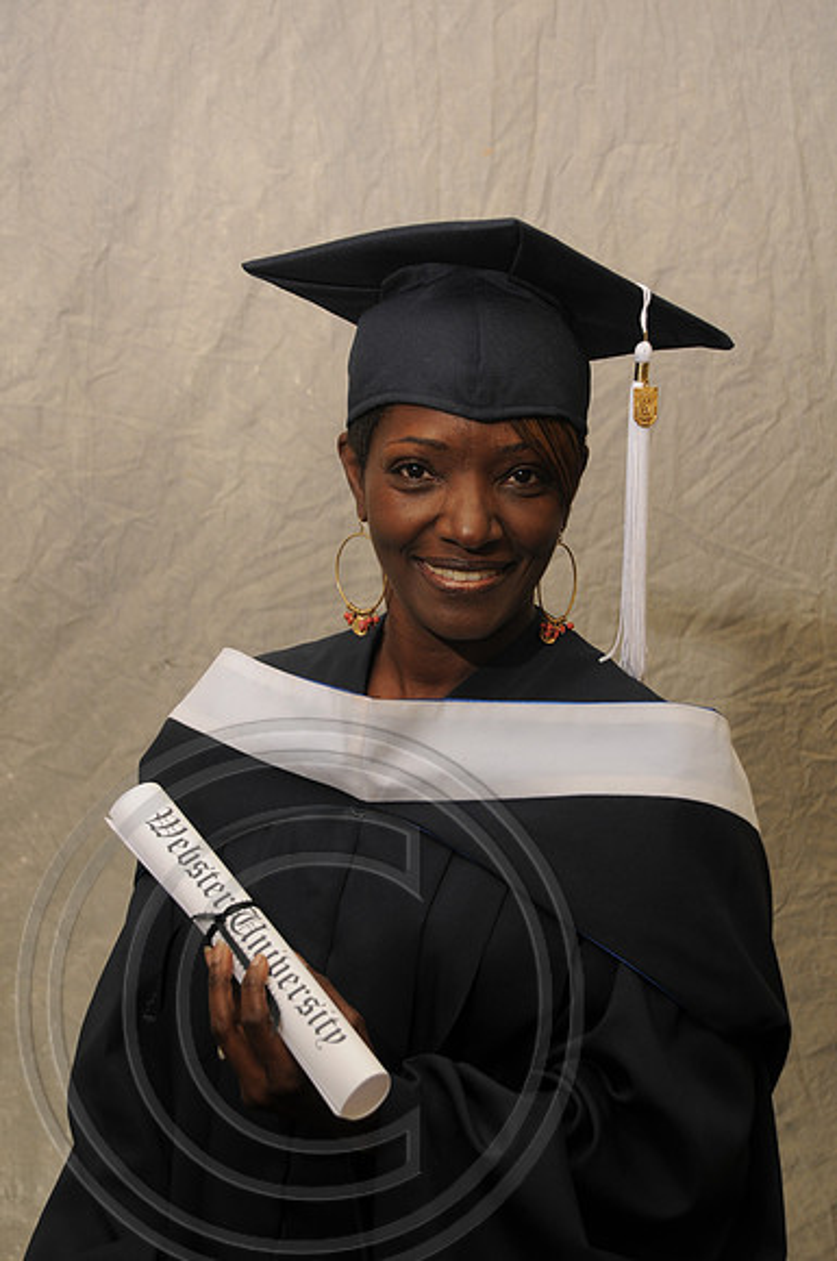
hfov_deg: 17.4
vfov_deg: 26.0
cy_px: 630
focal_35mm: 78
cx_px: 418
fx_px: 2728
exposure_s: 1/40
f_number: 5.6
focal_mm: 52
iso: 200
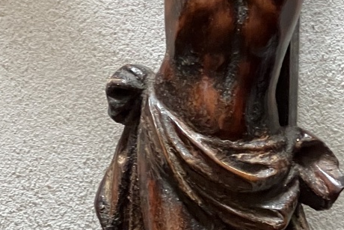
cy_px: 22
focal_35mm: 209
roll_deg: -1.6
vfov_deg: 6.6
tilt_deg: -8.1
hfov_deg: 9.8
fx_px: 1998
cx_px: 220
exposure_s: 1/50
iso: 400
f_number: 2.8
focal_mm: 9
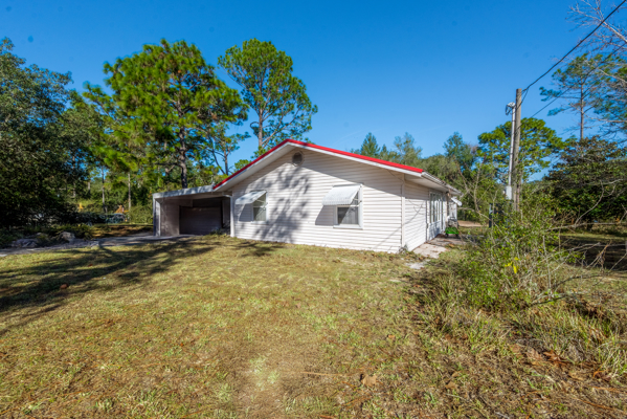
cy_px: 210
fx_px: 244
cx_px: 314
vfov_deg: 81.3
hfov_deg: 104.2
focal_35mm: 14
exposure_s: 1/8000
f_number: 9
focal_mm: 14
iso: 400
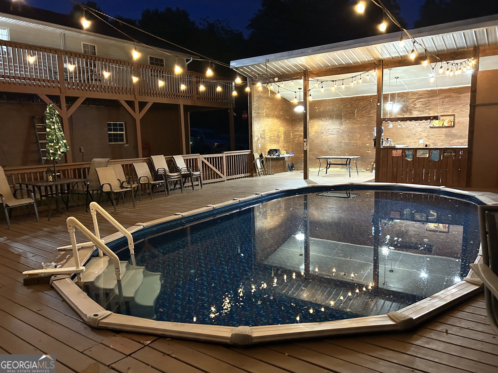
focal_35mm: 26
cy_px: 186
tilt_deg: -8.6
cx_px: 249
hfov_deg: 67.3
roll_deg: +1.7
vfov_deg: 53.1
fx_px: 374
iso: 1000
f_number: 1.5
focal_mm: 5.7
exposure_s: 1/30
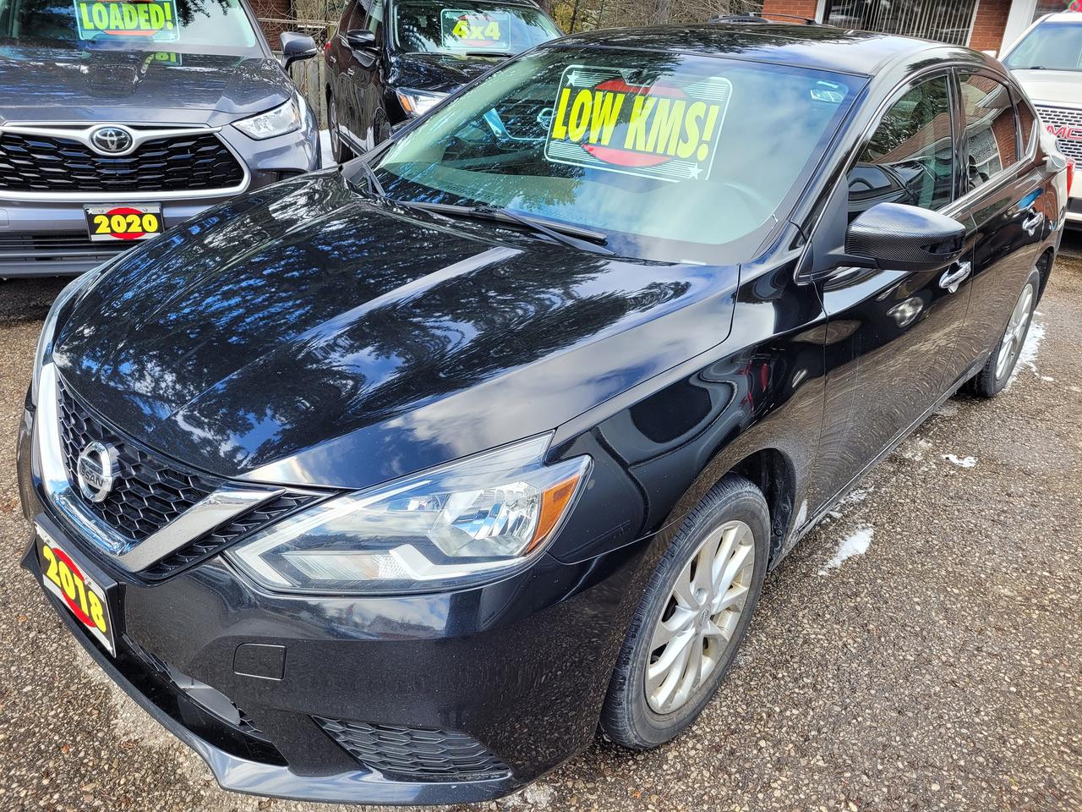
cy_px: 406
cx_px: 541
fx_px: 813
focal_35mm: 26
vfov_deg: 53.1
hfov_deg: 67.3
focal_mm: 5.4
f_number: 1.8
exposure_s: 1/415
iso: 40
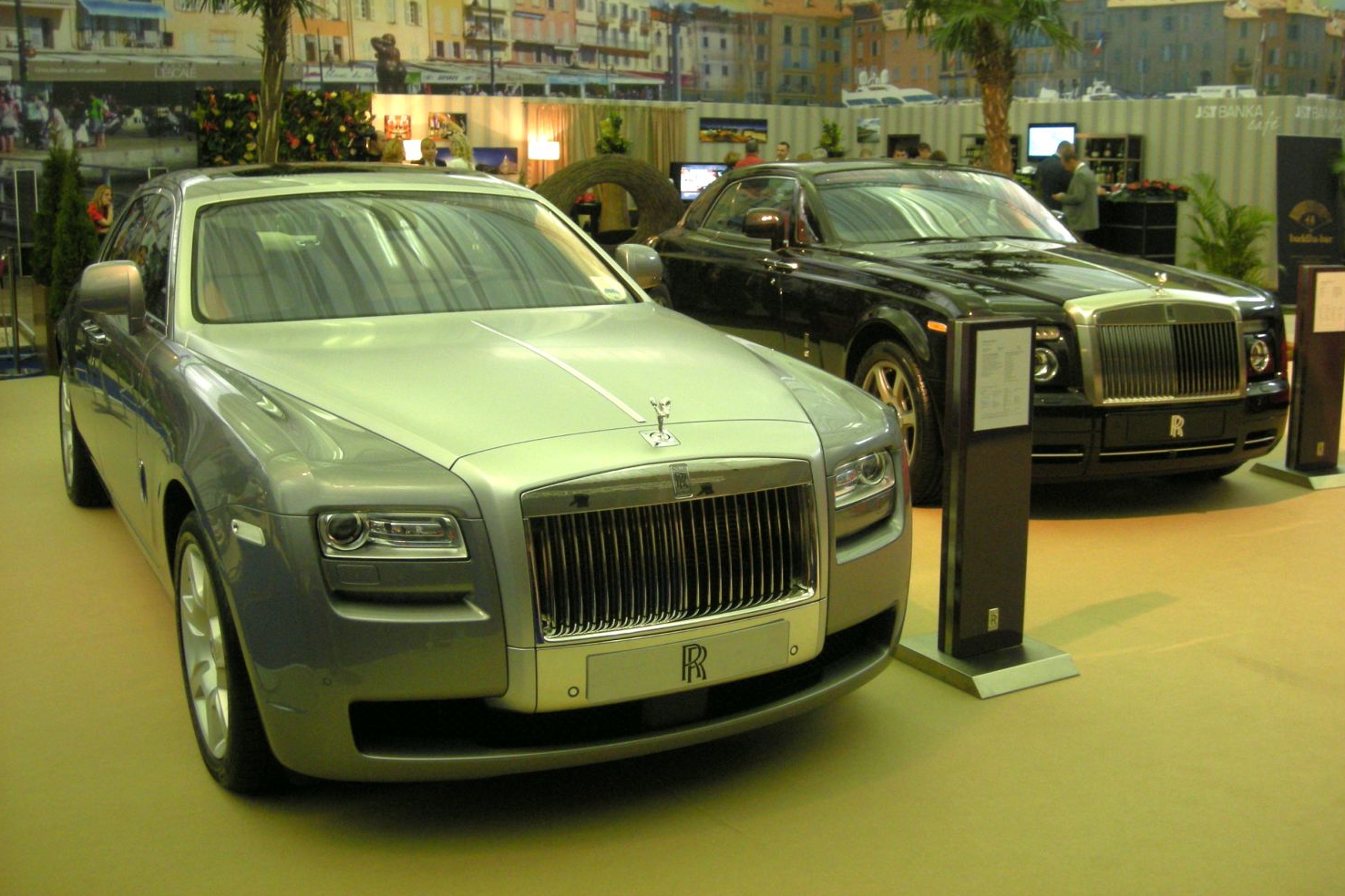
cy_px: 399
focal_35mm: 37
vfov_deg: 35.9
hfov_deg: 51.9
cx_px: 681
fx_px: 1382
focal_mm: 5.7
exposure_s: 1/16.2
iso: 200
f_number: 2.8
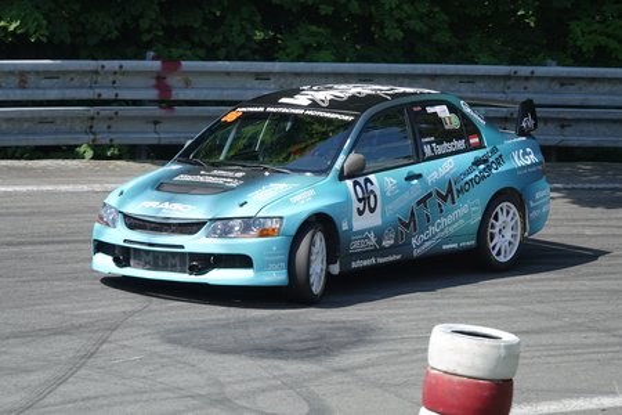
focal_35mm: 320
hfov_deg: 6.4
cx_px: 311
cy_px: 208
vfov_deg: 4.3
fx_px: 5528
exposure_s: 1/800
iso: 160
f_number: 4
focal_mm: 117.29
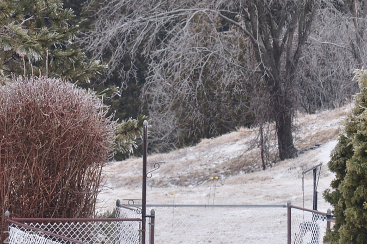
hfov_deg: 3.2
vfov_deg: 2.1
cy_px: -10
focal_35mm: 641
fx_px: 6528
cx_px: 195
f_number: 9
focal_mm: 180
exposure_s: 1/100
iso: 200
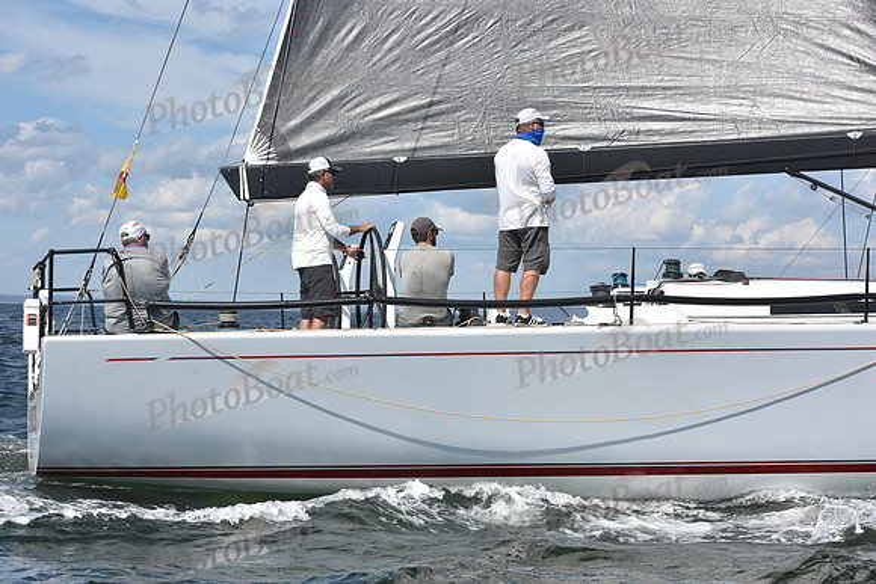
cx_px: 438
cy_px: 292
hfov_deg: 26.0
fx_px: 1898
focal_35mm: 78
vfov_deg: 17.5
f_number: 9
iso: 320
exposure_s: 1/1250
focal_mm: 78
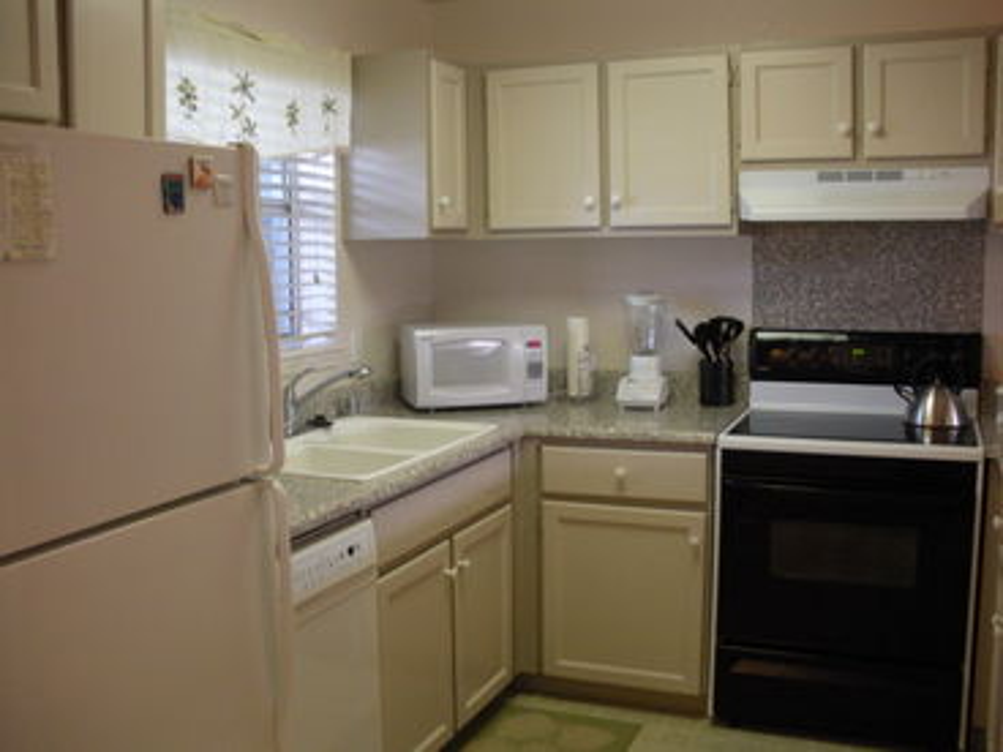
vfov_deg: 39.7
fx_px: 1043
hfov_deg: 51.4
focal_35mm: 36
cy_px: 376
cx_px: 502
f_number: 3.5
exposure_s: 1/34.4
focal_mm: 6.3
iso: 400
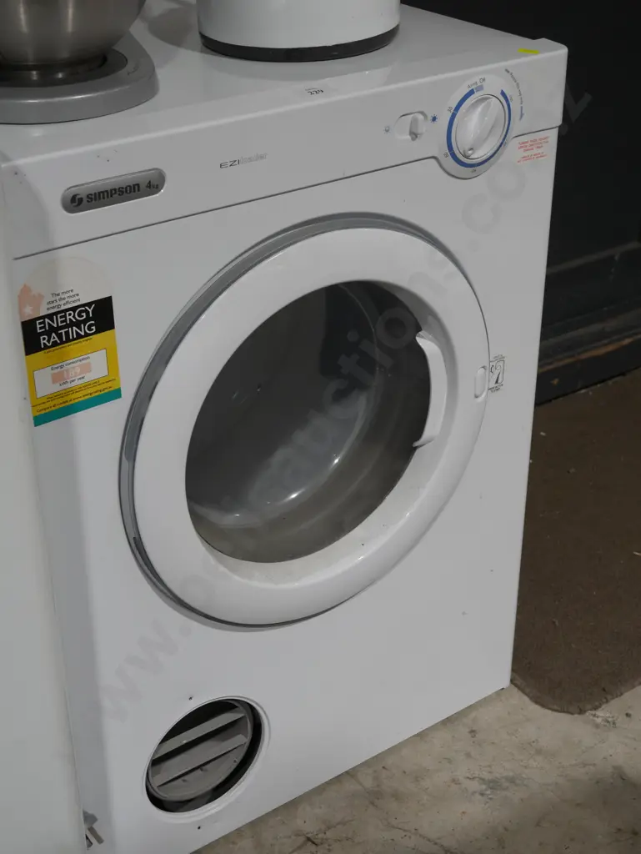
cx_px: 320
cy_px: 427
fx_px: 1233
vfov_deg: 38.2
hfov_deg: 29.1
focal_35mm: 50
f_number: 5.3
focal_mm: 25
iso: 320
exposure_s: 1/60
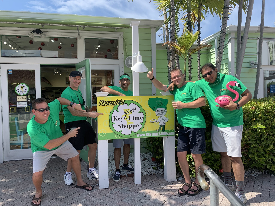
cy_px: 103
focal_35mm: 26
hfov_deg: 67.3
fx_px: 207
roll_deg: +2.5
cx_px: 138
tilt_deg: -2.5
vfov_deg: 53.1
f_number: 1.8
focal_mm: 4.25
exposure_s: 1/1043
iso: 25
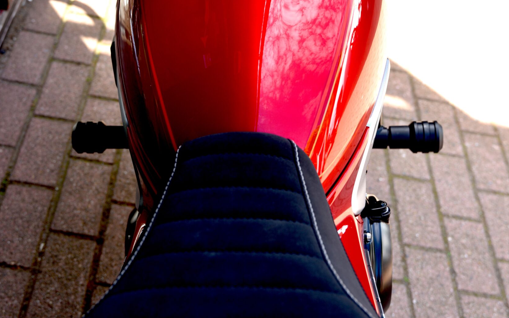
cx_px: 259
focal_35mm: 63
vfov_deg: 20.2
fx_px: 874
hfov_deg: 32.5
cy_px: 33
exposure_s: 1/80
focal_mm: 40
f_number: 4.5
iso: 100
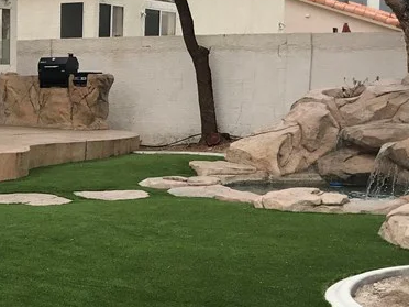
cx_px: 13
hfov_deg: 24.3
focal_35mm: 77
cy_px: 186
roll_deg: +0.7
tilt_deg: -8.8
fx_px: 910
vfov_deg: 19.1
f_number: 1.8
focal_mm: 3.99
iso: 20
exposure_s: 1/1041
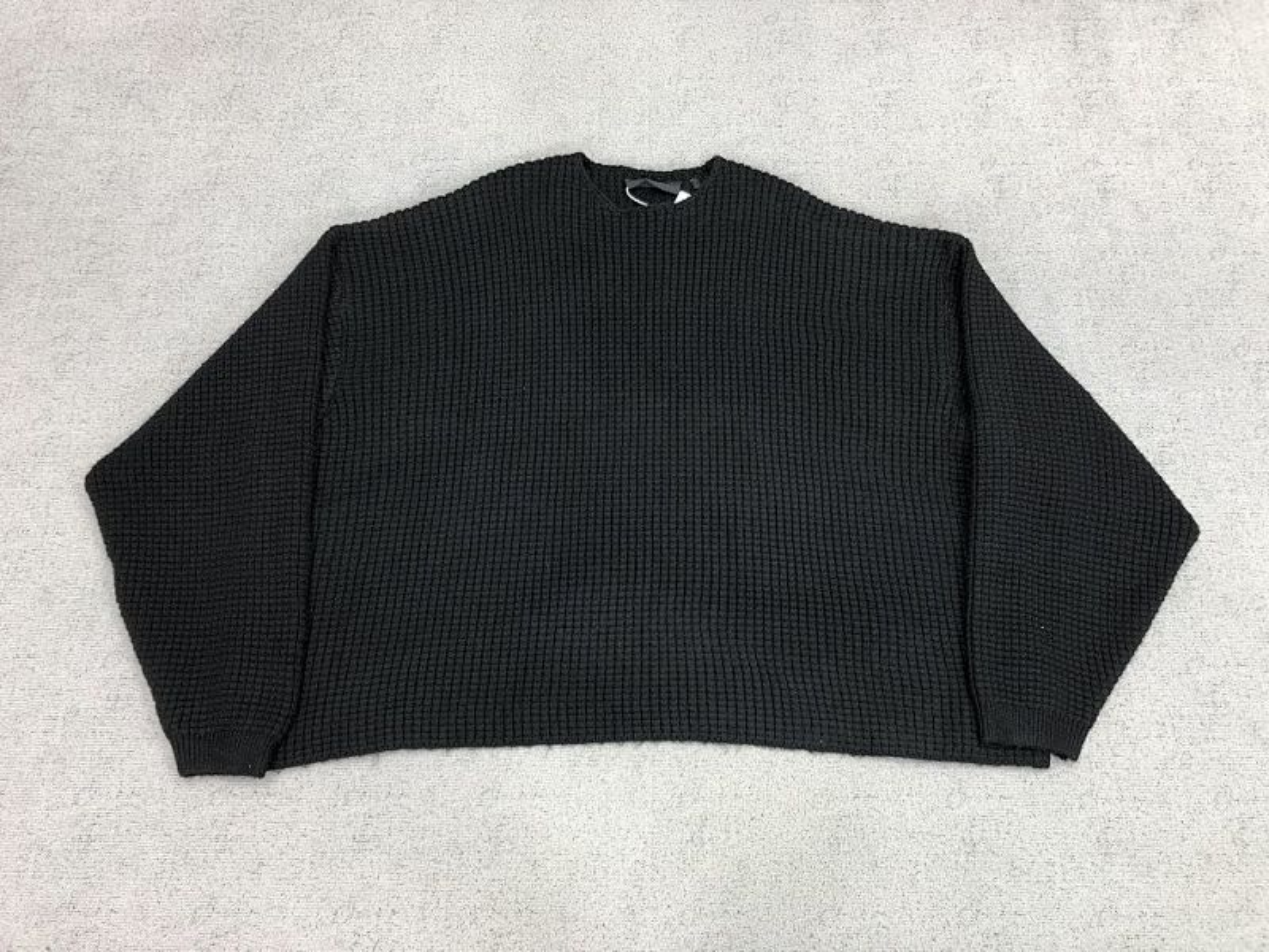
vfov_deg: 49.7
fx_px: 1026
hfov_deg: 63.4
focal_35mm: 28
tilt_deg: -67.3
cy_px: 476
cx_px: 634
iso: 25
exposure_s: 1/100
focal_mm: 4
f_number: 1.8
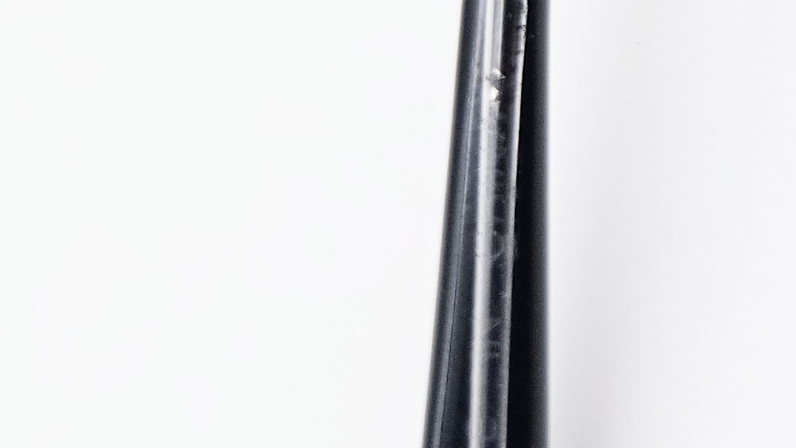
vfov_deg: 11.3
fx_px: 2216
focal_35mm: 105
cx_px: 1237
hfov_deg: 17.9
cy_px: -119
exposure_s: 1/123
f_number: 1.8
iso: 100
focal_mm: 4.27
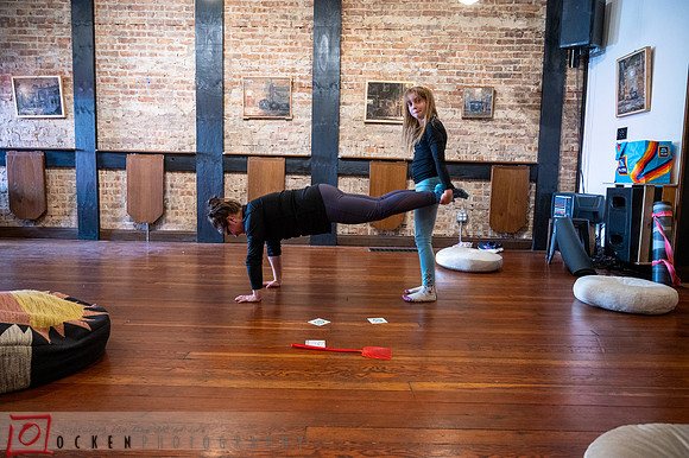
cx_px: 344
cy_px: 229
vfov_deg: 53.1
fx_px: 459
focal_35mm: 24
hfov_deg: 73.8
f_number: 4
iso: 3200
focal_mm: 24
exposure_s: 1/125
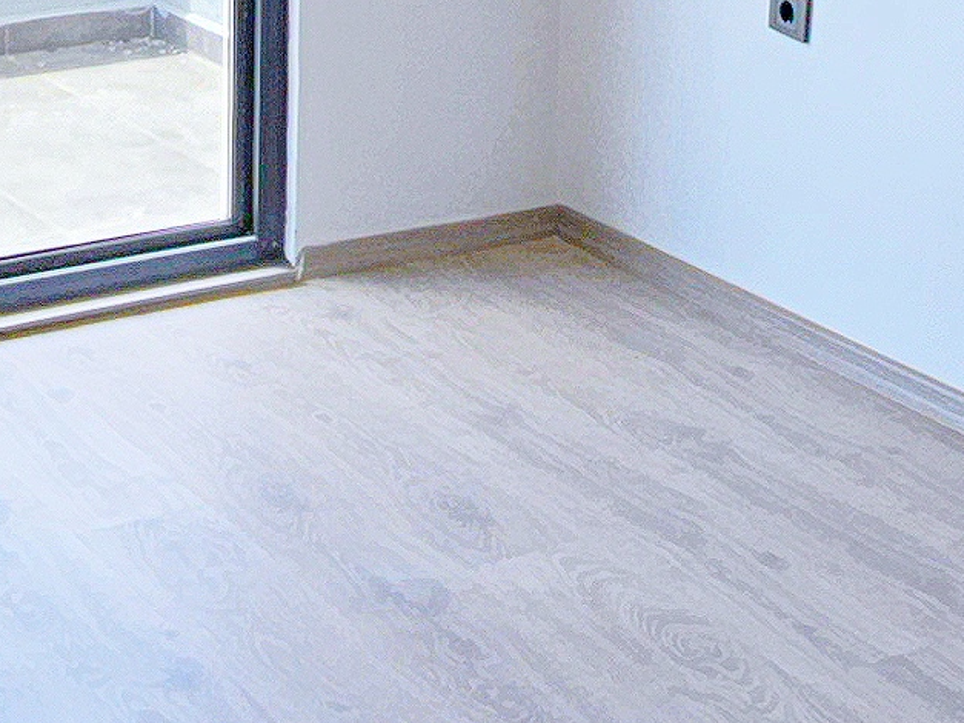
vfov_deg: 16.3
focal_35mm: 83
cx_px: 558
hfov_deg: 23.5
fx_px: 2311
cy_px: -334
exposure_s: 1/472
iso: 50
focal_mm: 2.2
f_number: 2.2
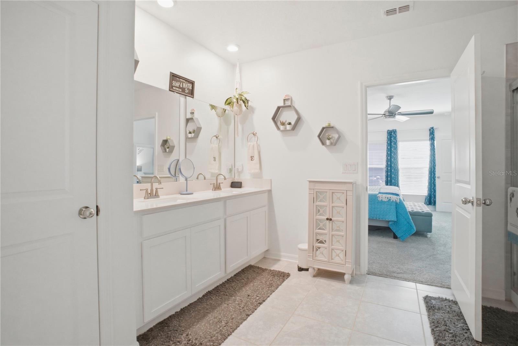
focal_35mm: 16
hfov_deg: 95.0
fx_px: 237
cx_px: 259
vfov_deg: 72.1
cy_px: 173
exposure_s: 1/3.33
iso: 640
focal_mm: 11
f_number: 13
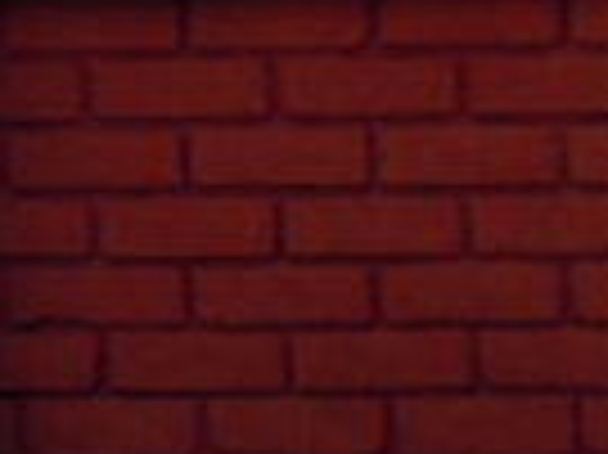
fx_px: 2580
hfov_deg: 11.8
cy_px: 771
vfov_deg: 9.7
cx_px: 1268
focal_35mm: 147
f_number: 3.5
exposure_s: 1/800
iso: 100
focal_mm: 5.4
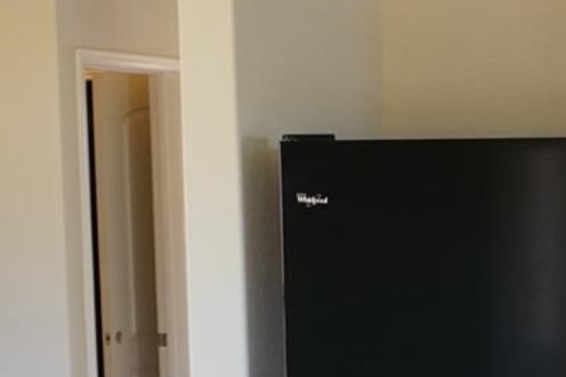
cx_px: 893
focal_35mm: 148
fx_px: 2326
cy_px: 388
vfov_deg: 9.2
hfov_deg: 13.0
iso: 1250
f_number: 4
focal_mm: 29
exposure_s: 1/160
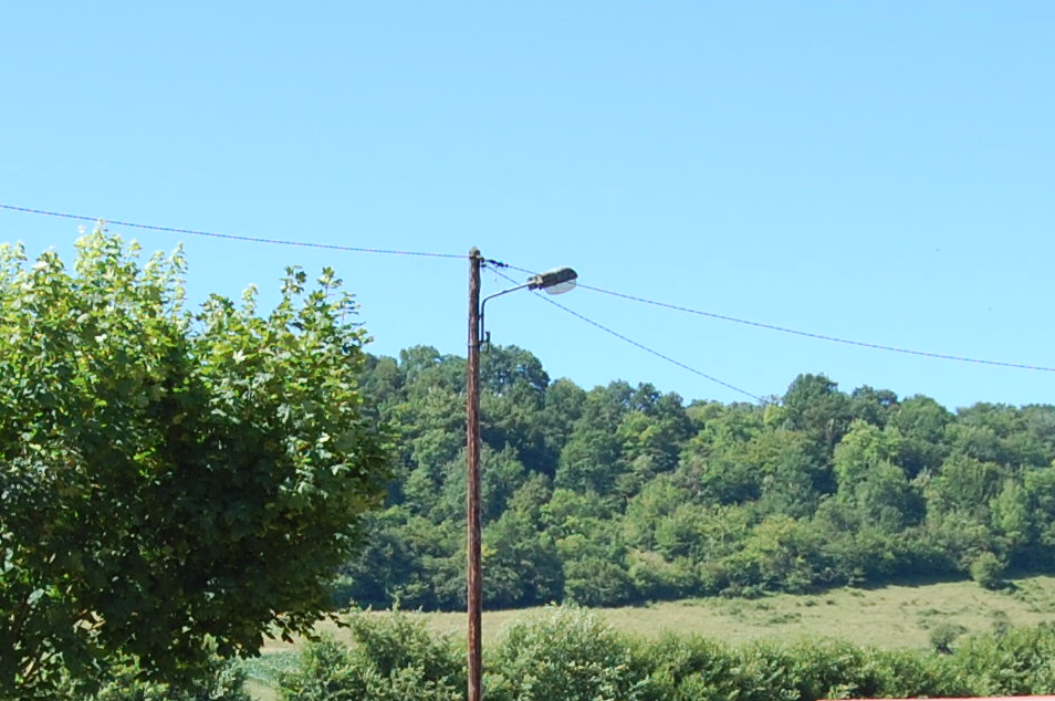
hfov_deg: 16.6
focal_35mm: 123
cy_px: 729
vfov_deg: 11.0
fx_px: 3601
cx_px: 391
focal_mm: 26
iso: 200
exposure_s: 1/250
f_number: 8
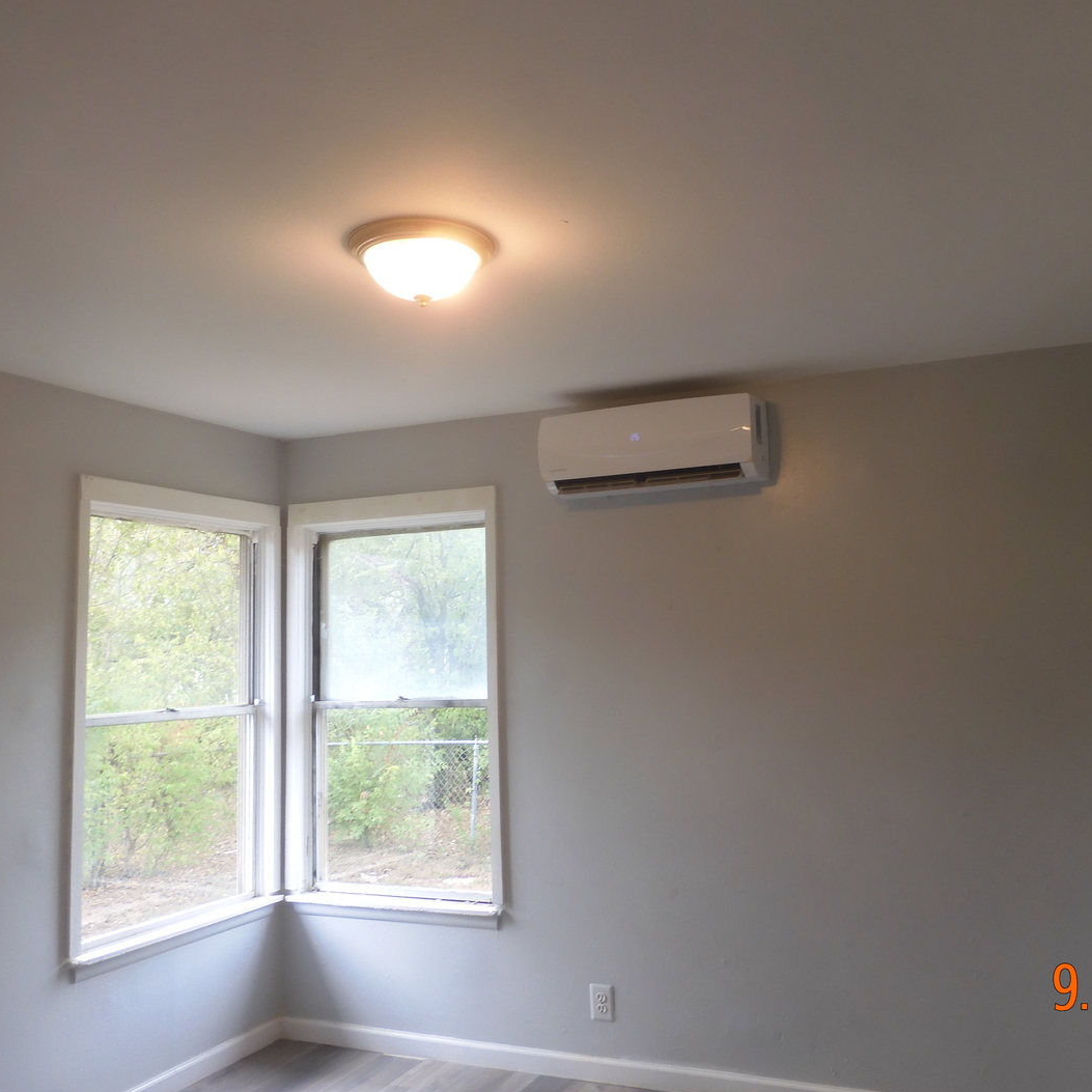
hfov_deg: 55.4
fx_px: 1035
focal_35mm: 29
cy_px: 553
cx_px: 624
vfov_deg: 55.6
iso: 100
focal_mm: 4.3
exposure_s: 1/30
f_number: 3.4
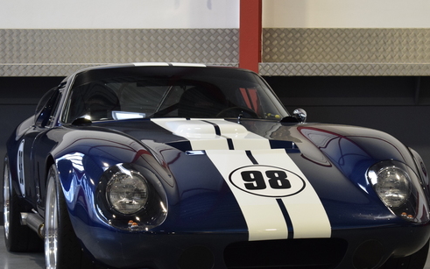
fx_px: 1203
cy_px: 174
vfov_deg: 12.7
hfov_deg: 20.3
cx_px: 226
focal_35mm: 103
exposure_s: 1/160
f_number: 5.6
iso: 1600
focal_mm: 55
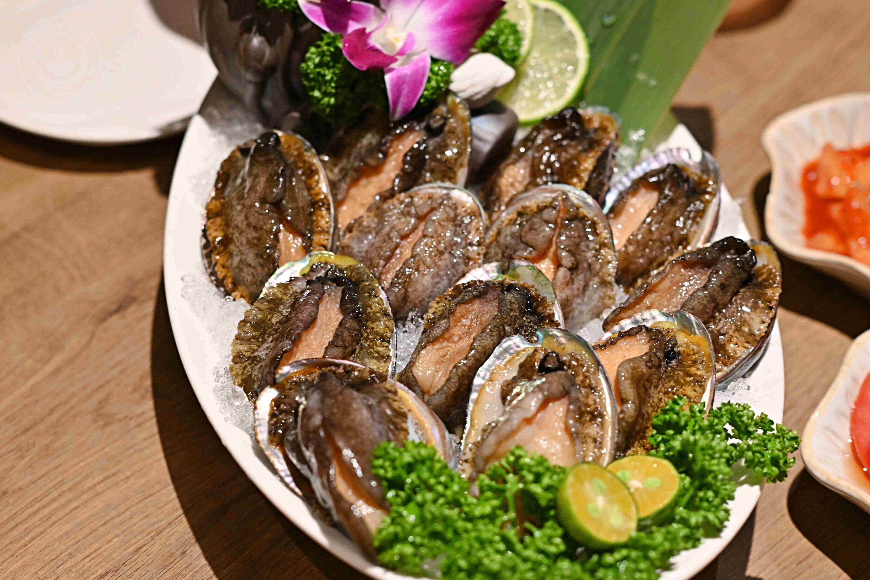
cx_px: 426
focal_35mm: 78
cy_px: 296
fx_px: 1885
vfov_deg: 17.5
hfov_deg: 26.0
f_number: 3.2
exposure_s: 1/200
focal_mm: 50
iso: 720
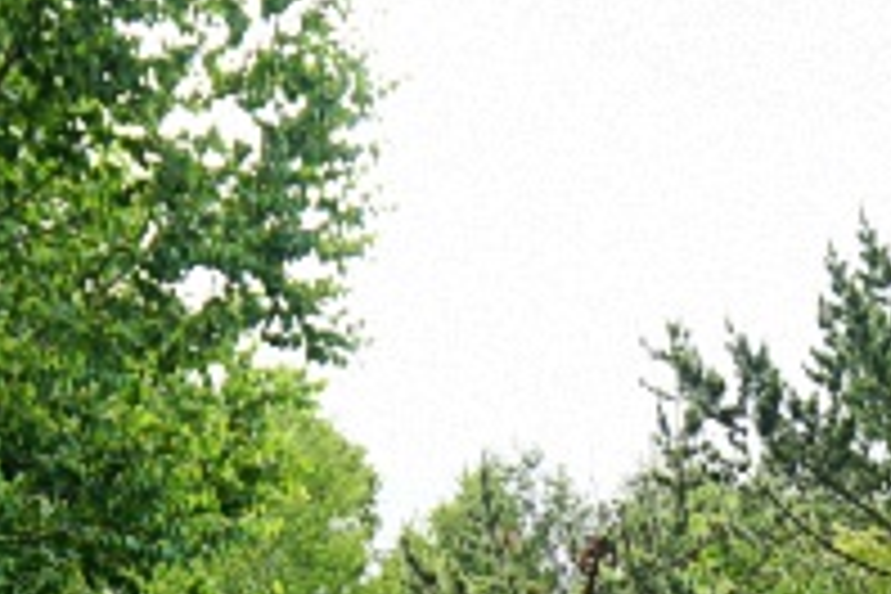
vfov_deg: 6.2
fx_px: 5173
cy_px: 1593
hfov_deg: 9.6
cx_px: 1264
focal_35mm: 209
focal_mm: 23
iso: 100
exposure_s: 1/250
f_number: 5
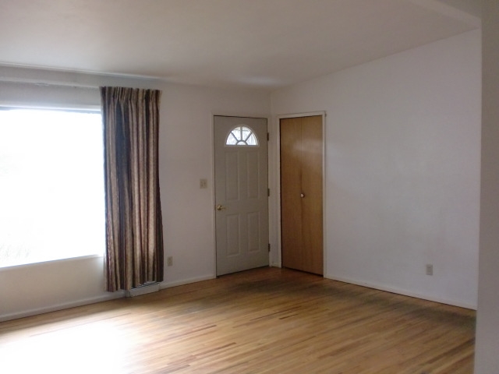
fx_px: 505
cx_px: 250
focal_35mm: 35
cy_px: 187
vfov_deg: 40.7
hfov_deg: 52.6
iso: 250
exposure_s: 1/60
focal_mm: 6.3
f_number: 3.1
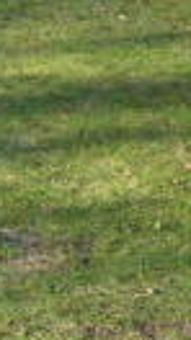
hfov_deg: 6.6
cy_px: -35
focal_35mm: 173
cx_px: -293
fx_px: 1562
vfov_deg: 12.2
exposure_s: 1/125
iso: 100
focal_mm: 6.2
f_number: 4
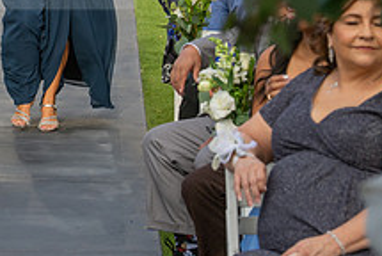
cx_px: -14
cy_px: -33
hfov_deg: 7.2
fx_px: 3007
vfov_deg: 4.9
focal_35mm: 283
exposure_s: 1/400
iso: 400
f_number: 6.3
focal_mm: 105
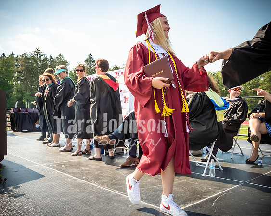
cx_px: 136
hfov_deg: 53.1
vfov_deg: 43.5
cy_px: 108
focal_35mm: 34
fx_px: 271
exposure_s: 1/800
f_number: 7.1
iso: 200
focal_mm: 20
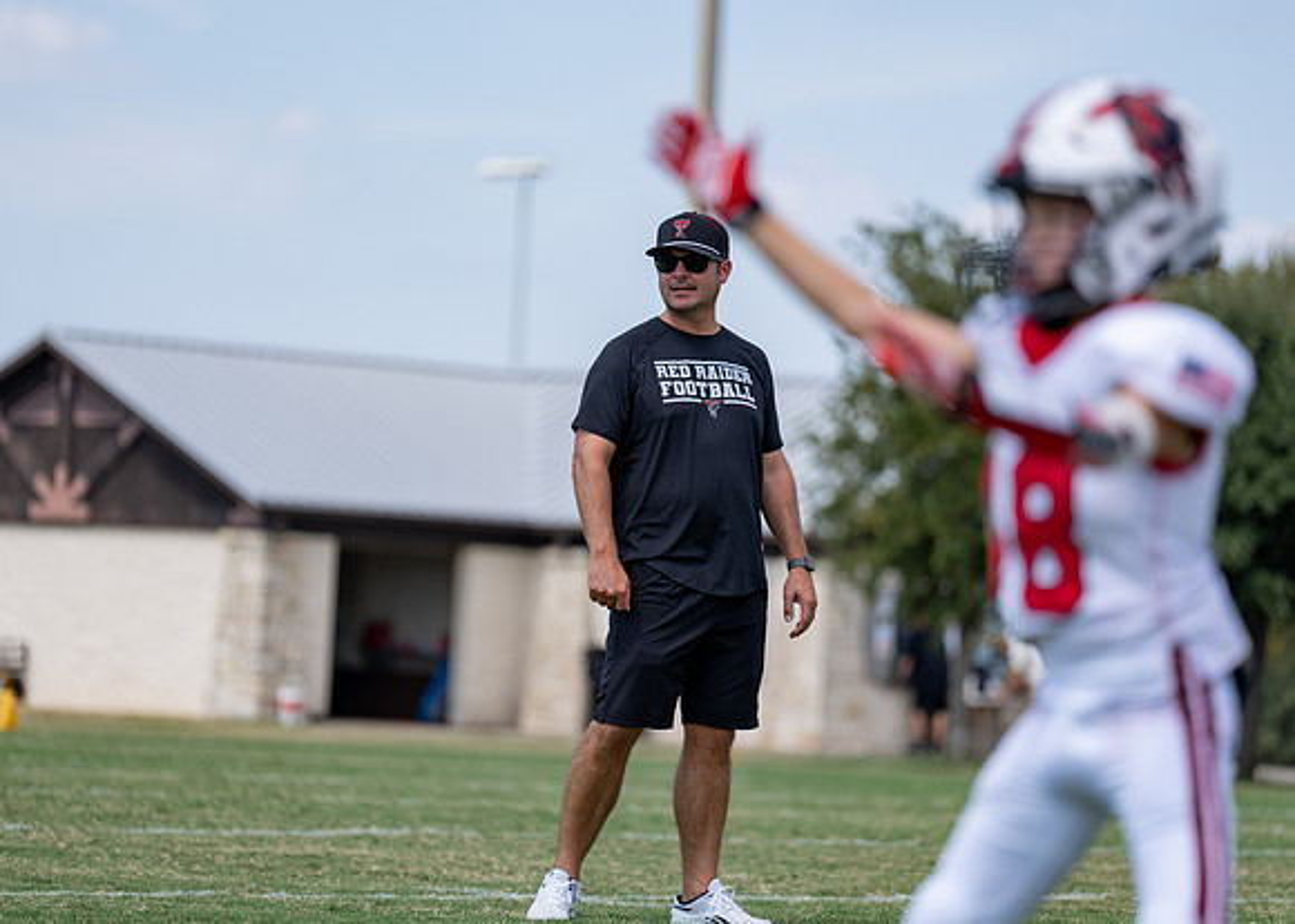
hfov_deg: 10.8
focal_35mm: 186
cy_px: 462
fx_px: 6838
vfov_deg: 7.7
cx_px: 648
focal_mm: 176
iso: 200
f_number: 2.8
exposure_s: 1/2500
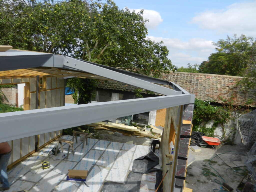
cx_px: 128
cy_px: 96
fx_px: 185
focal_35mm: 25
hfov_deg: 69.4
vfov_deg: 54.9
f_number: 3.5
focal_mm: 4.5
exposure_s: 1/1600
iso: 160
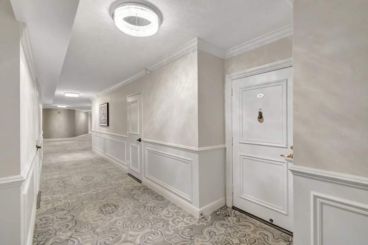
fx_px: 153
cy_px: 122
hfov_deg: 100.4
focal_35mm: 15
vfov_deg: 77.2
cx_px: 184
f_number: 8
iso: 3200
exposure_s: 1/15
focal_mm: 10
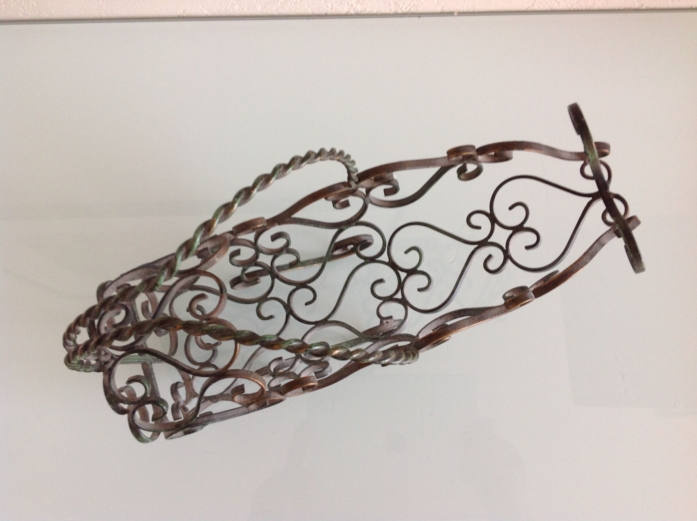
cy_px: 260
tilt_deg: -79.7
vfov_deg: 40.6
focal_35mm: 35
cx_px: 348
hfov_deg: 52.7
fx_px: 704
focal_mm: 4.28
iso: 100
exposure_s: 1/15
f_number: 2.4
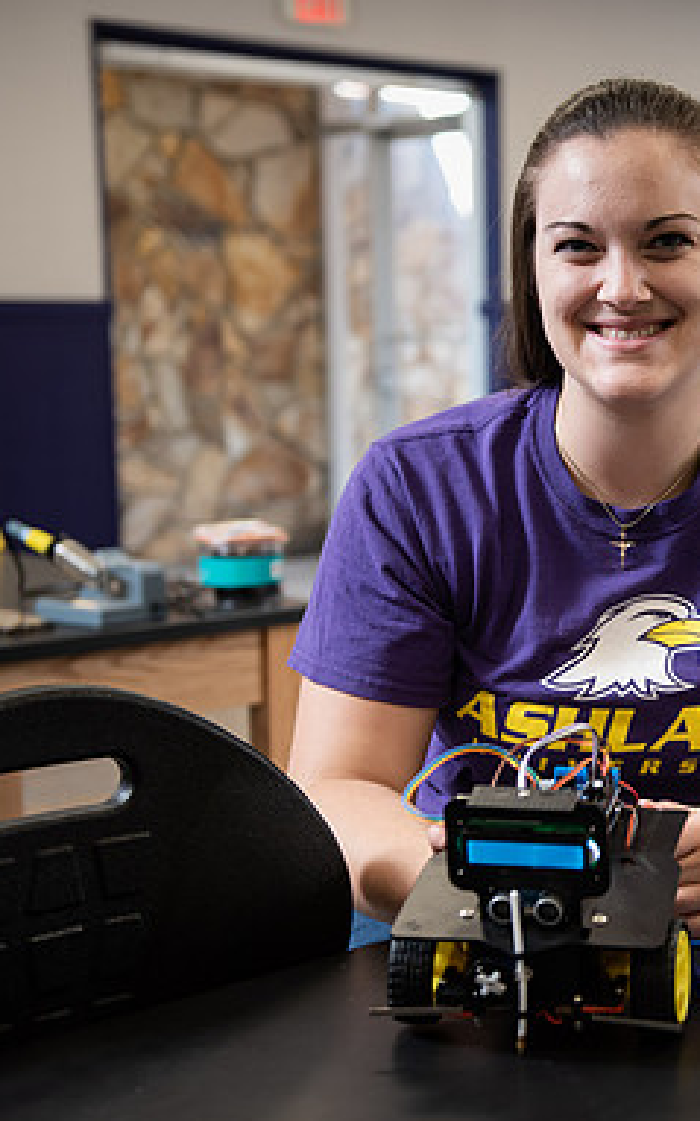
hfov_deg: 18.5
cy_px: 560
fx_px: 2078
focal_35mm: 68
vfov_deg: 30.2
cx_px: 726
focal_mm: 44
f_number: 3.5
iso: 640
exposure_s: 1/200
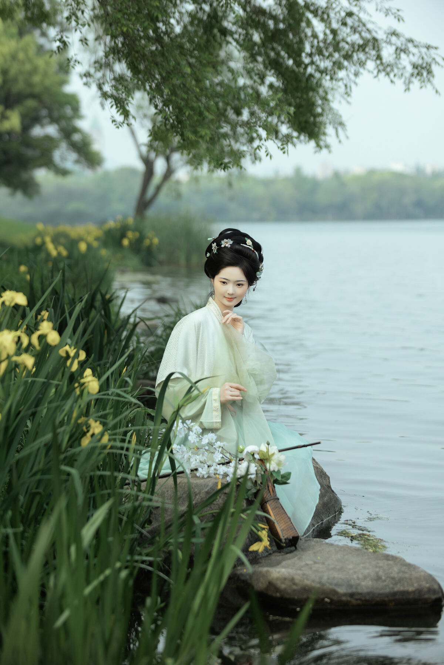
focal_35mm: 95
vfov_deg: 21.5
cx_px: 222
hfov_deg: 14.4
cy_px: 332
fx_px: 1757
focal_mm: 95
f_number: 2.8
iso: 100
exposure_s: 1/1600
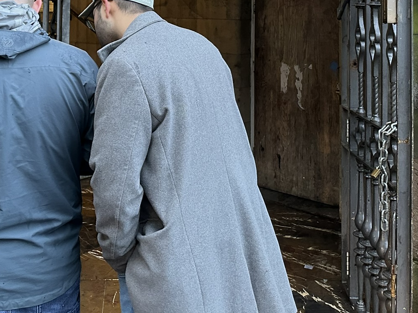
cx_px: 161
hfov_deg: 38.7
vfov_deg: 27.8
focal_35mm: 49
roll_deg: -0.3
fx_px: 592
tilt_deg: +0.0
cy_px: -6
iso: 500
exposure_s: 1/52
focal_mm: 6.86
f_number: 1.78
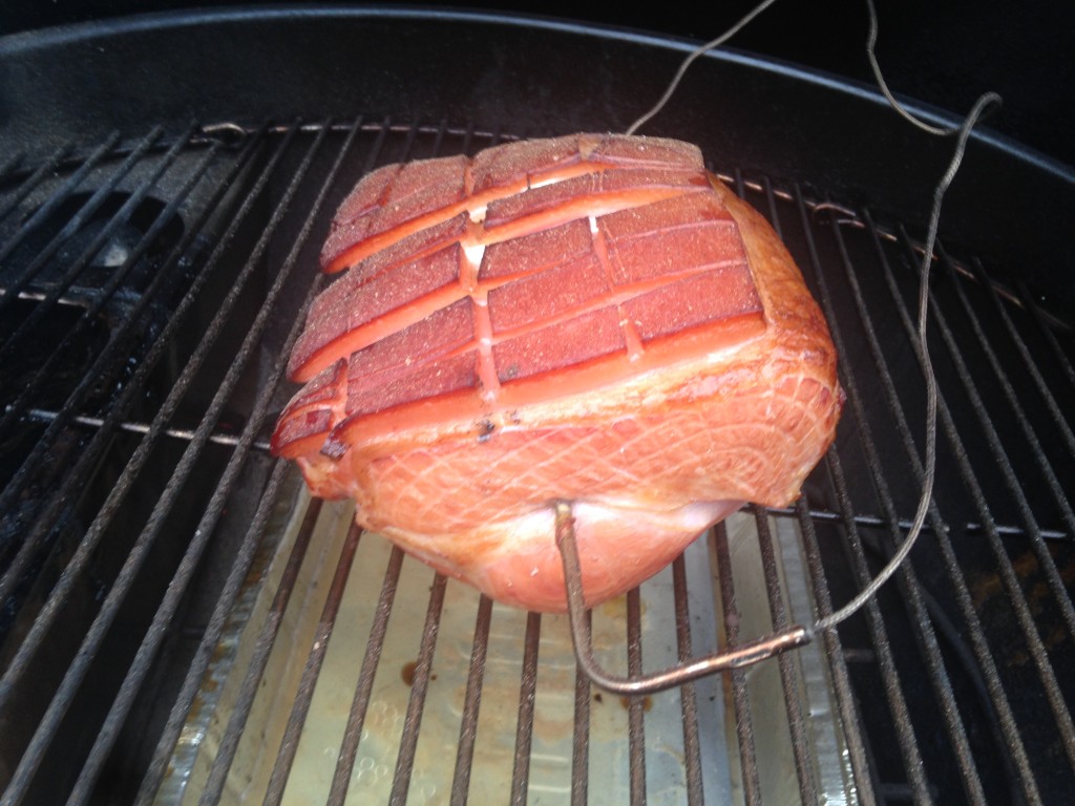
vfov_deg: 42.9
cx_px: 538
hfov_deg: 55.4
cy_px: 403
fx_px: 1025
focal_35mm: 33
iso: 64
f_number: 2.4
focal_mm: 4.12
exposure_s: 1/20
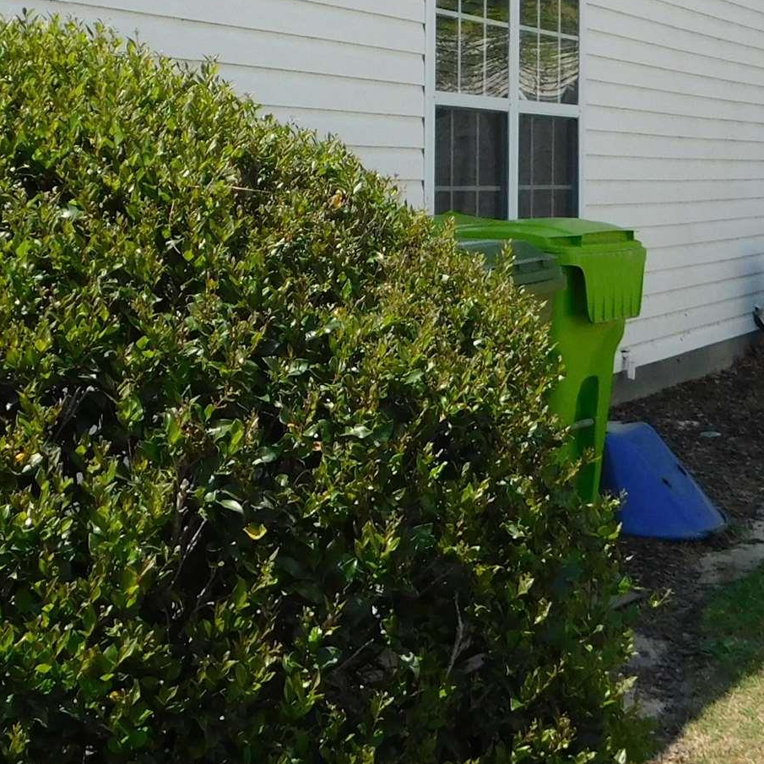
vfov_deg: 24.2
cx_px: 346
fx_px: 1723
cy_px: 60
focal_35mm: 69
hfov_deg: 25.0
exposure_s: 1/1250
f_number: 3
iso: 125
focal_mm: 4
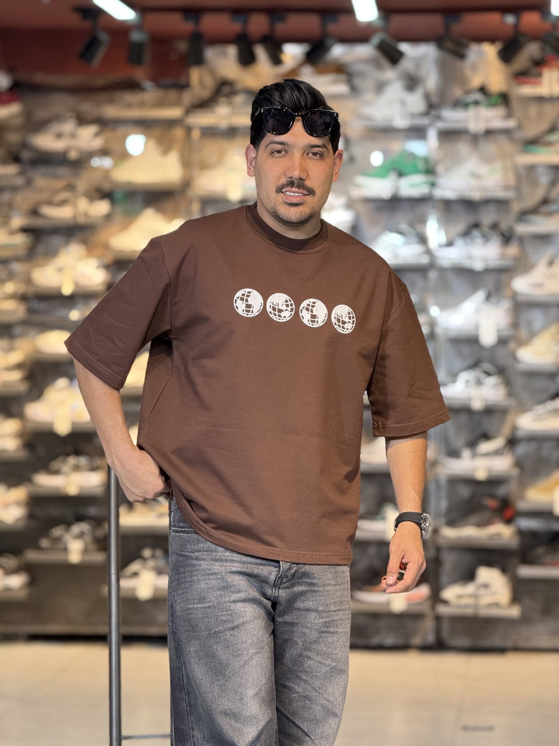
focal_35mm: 120
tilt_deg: -1.4
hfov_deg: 12.3
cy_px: 373
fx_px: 2584
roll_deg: -0.1
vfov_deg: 16.4
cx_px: 280
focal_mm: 15.66
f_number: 2.8
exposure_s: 1/100
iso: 320
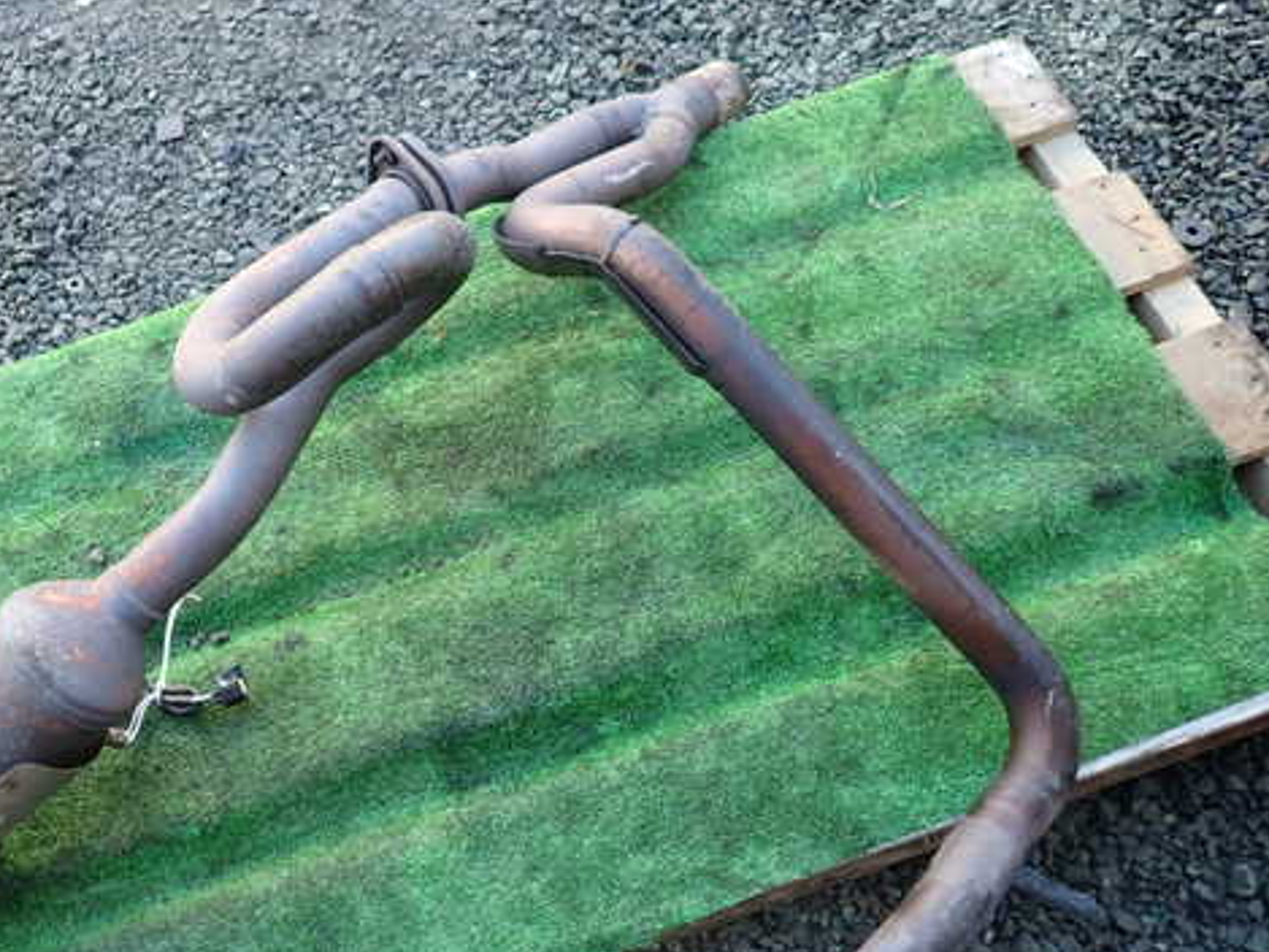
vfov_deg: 44.1
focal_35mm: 32
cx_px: 479
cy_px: 514
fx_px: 1173
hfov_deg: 56.2
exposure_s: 1/80
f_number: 2
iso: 100
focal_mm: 4.5
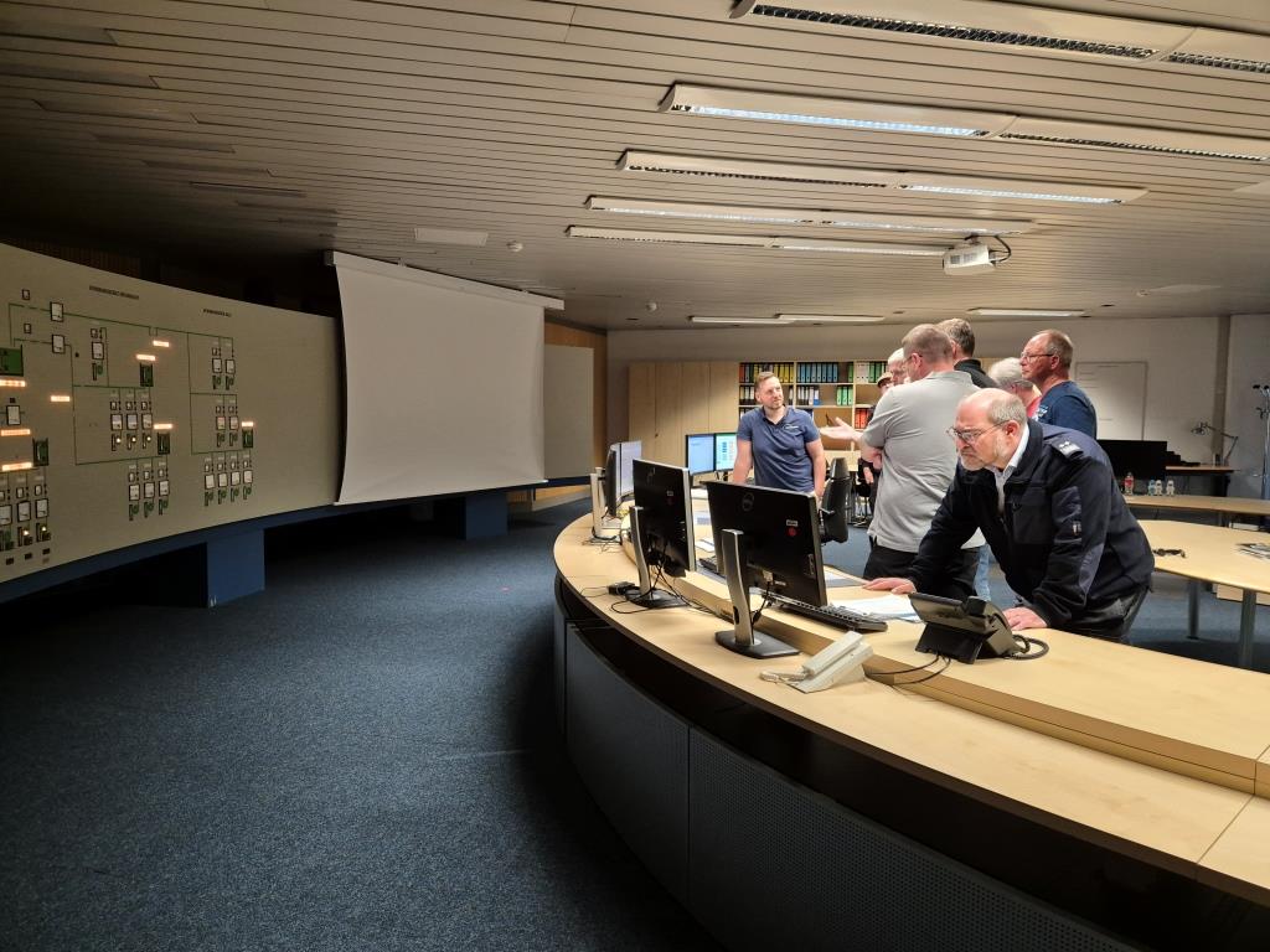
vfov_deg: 58.9
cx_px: 635
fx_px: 844
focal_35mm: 23
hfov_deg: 73.9
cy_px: 476
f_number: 1.8
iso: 500
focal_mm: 5.4
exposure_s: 1/100
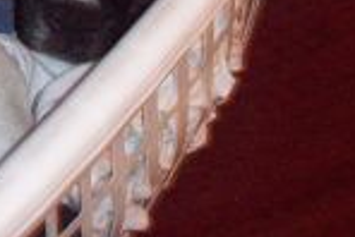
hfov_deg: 15.3
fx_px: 1293
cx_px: -24
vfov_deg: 10.2
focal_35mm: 131
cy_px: -93
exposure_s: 1/2
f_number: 2.8
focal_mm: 6.2
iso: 200
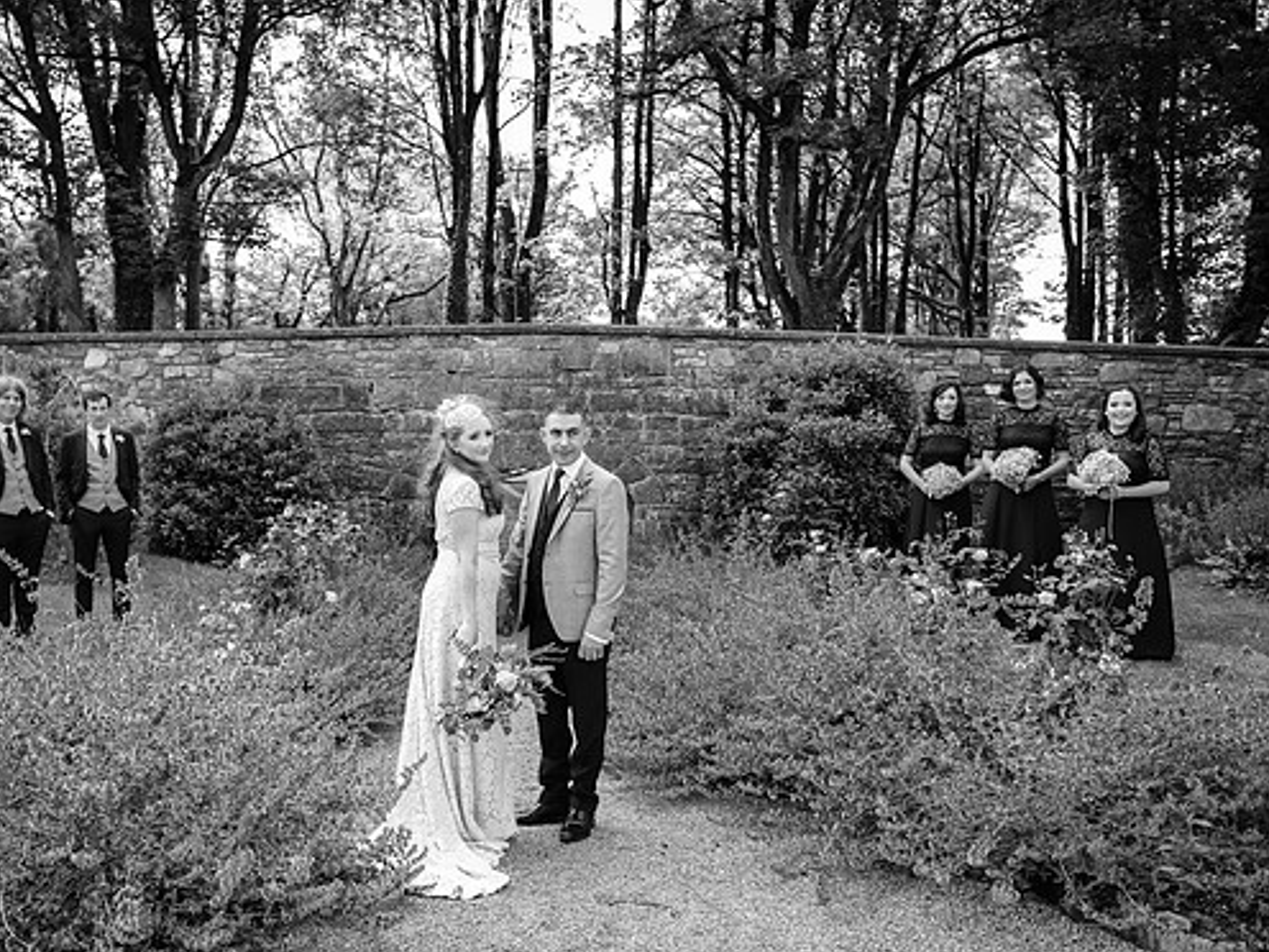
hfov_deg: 62.9
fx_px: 1026
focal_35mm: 28
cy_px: 497
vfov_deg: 49.7
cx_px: 511
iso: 200
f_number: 2.5
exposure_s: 1/500
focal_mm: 16
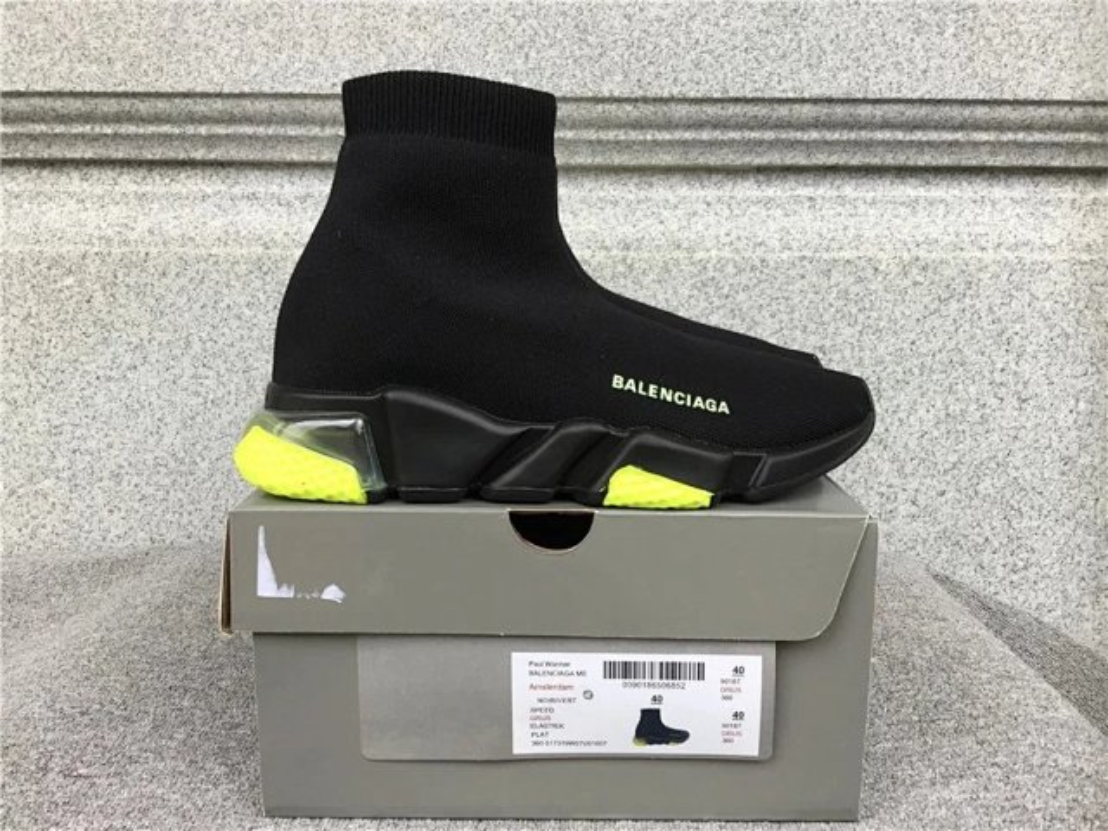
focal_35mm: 31
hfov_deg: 58.4
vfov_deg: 45.4
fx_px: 992
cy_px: 416
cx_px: 554
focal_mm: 3.3
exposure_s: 1/100
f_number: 2.4
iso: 40
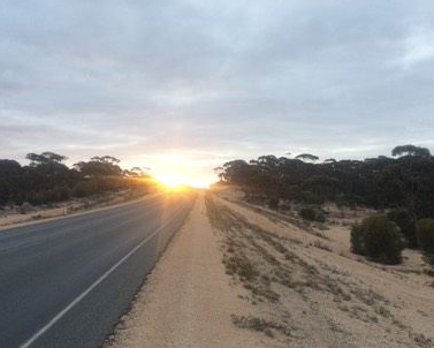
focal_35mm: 39
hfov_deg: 46.4
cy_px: 158
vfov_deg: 38.2
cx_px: 160
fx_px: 501
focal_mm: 4.15
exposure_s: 1/60
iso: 50
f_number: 2.2
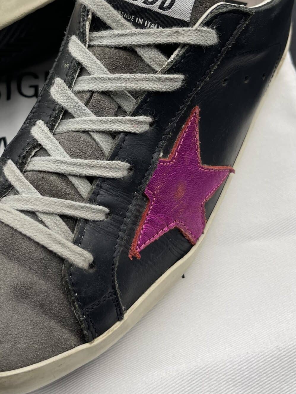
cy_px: 132
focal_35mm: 50
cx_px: 66
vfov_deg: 37.8
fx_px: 570
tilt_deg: -50.4
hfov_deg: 28.6
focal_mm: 5.1
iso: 32
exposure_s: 1/501
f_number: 1.6
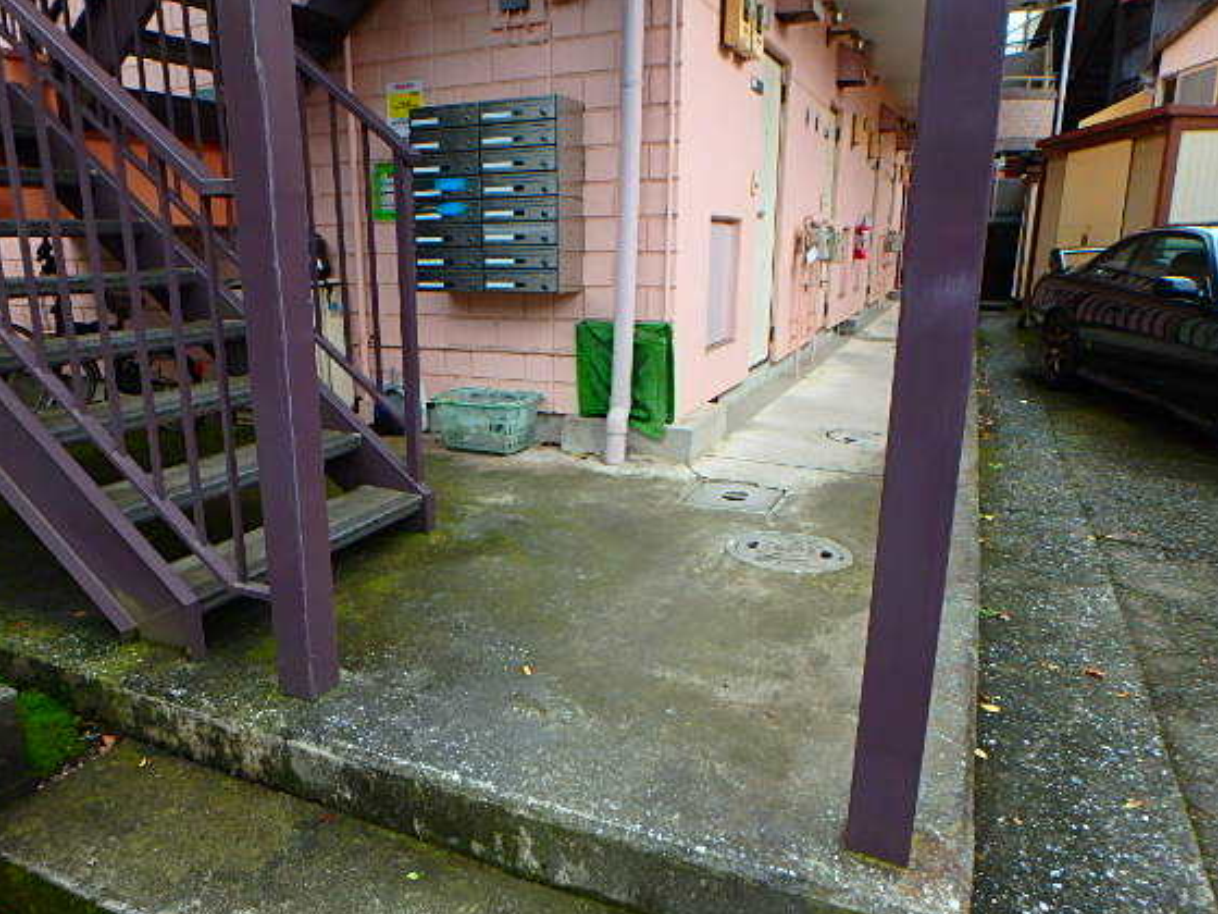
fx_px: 844
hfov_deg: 71.3
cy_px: 483
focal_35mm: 24
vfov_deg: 56.8
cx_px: 537
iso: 125
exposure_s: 1/160
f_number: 3.5
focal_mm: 3.7
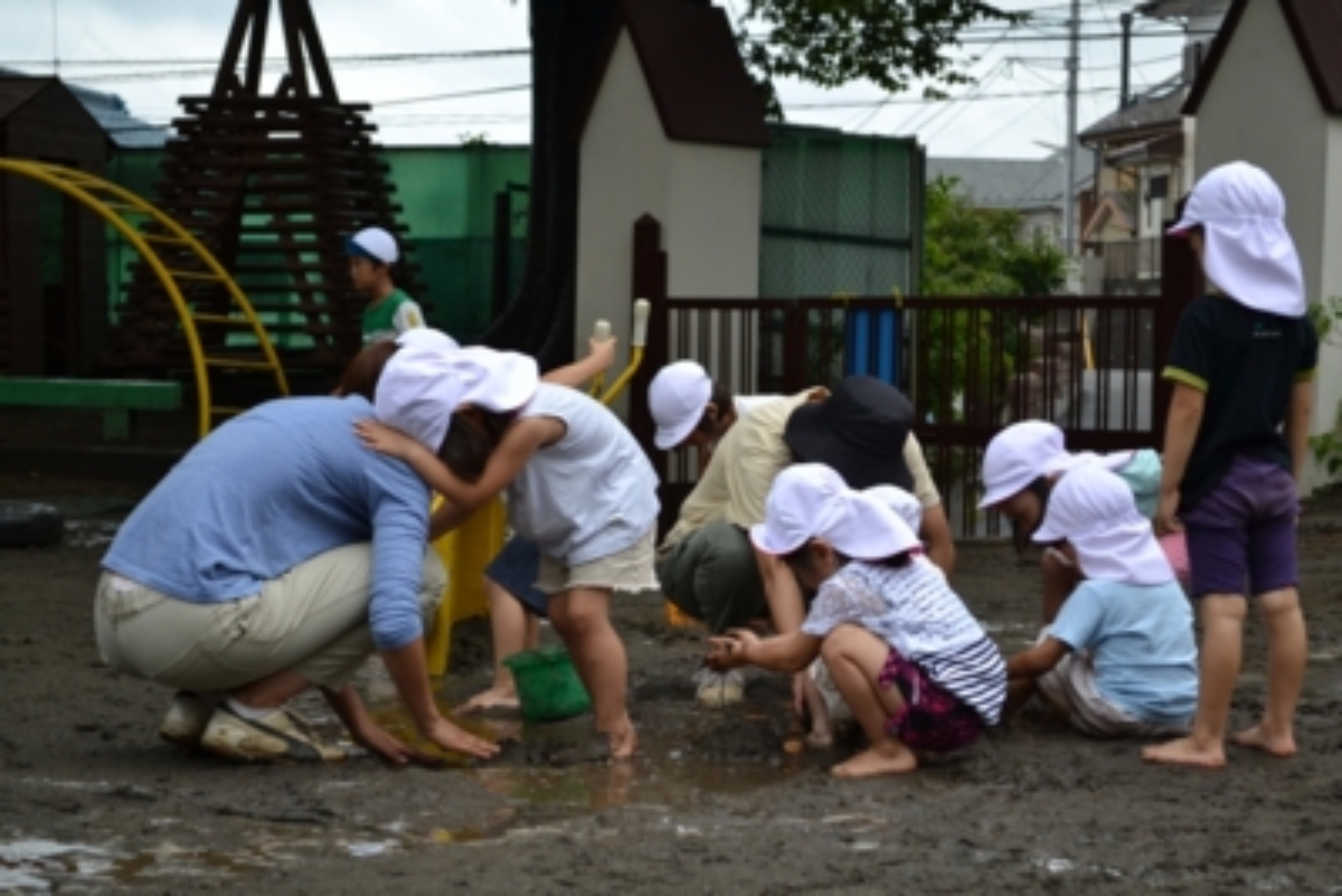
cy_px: 448
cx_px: 671
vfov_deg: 16.6
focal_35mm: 82
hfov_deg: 24.6
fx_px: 3076
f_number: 5.6
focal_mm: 55
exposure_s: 1/500
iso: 450
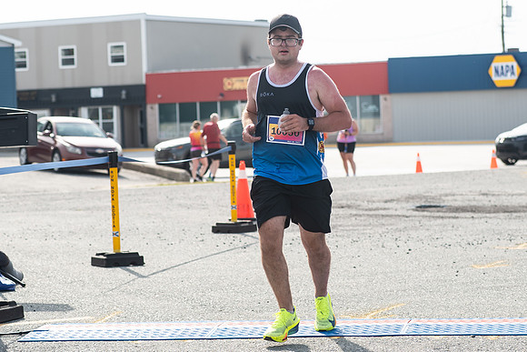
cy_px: 108
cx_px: 264
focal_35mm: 122
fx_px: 1783
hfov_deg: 16.8
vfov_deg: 11.2
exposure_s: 1/2000
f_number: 4.5
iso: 250
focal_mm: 70
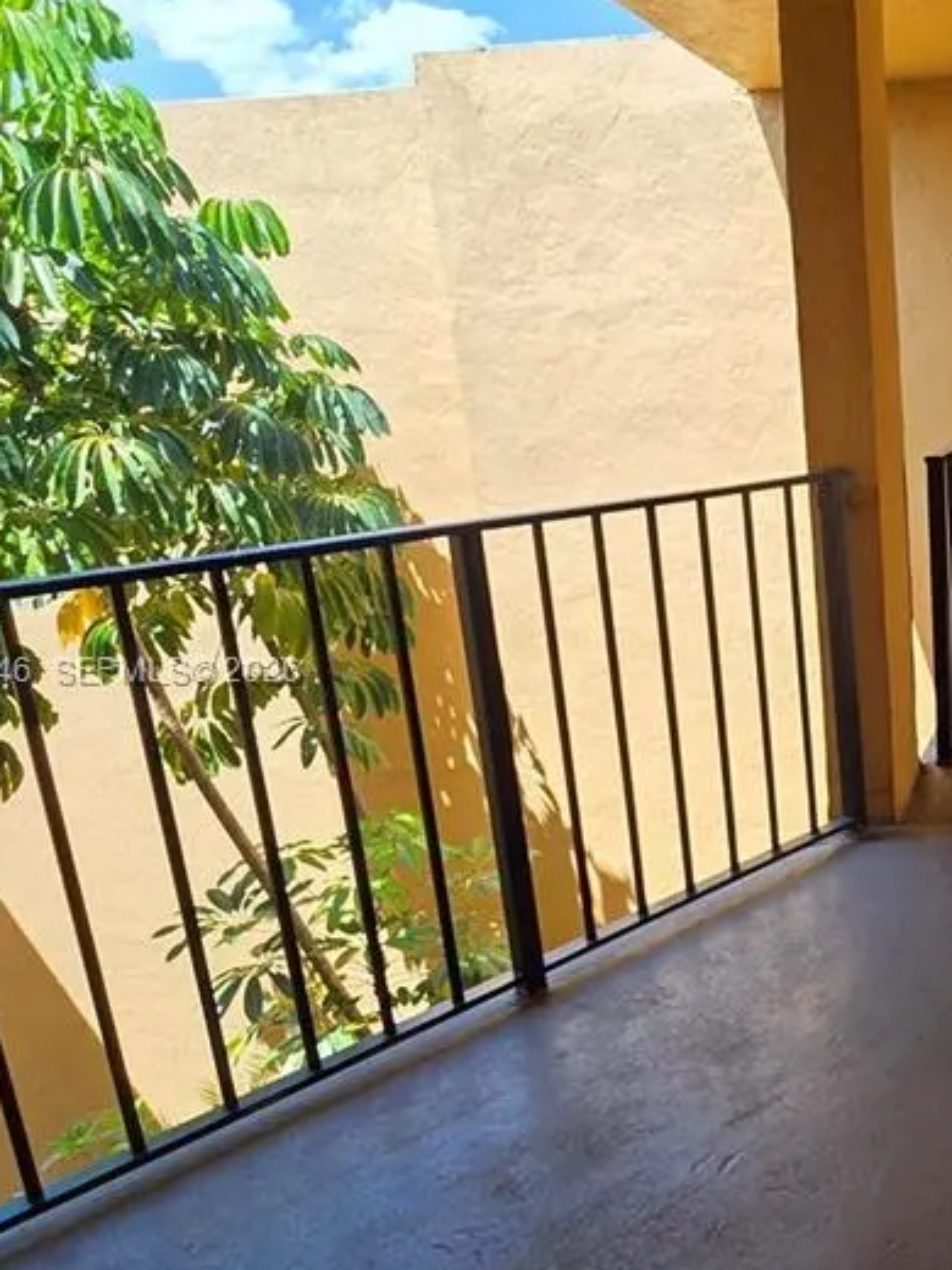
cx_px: 947
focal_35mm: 30
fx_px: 1100
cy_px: 674
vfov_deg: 59.9
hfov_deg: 41.0
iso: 40
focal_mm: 2.2
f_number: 1.9
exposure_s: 1/544
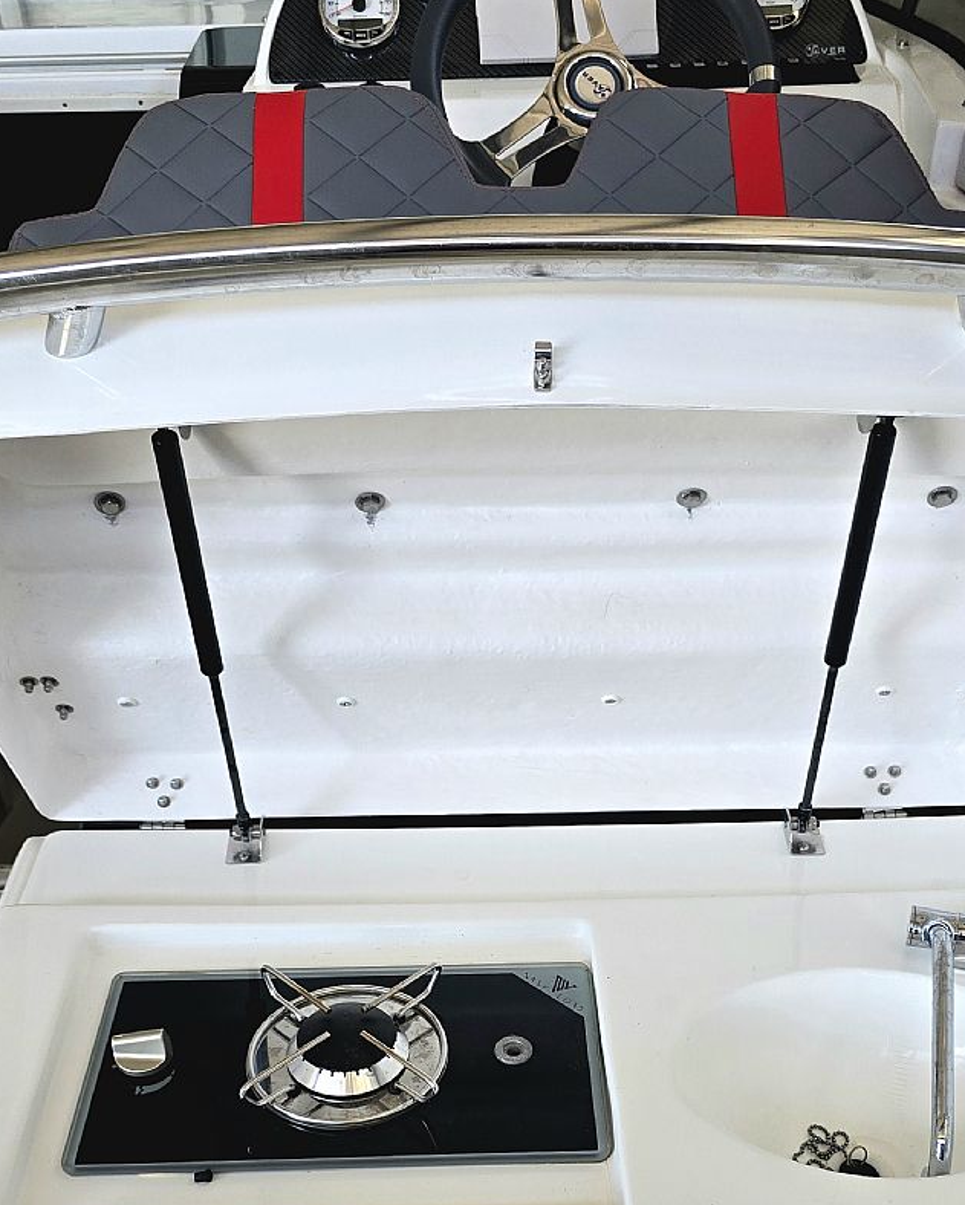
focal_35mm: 41
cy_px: 852
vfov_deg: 43.8
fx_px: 1463
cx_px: 546
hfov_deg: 36.5
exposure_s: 1/182
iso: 100
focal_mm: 6.3
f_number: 1.7
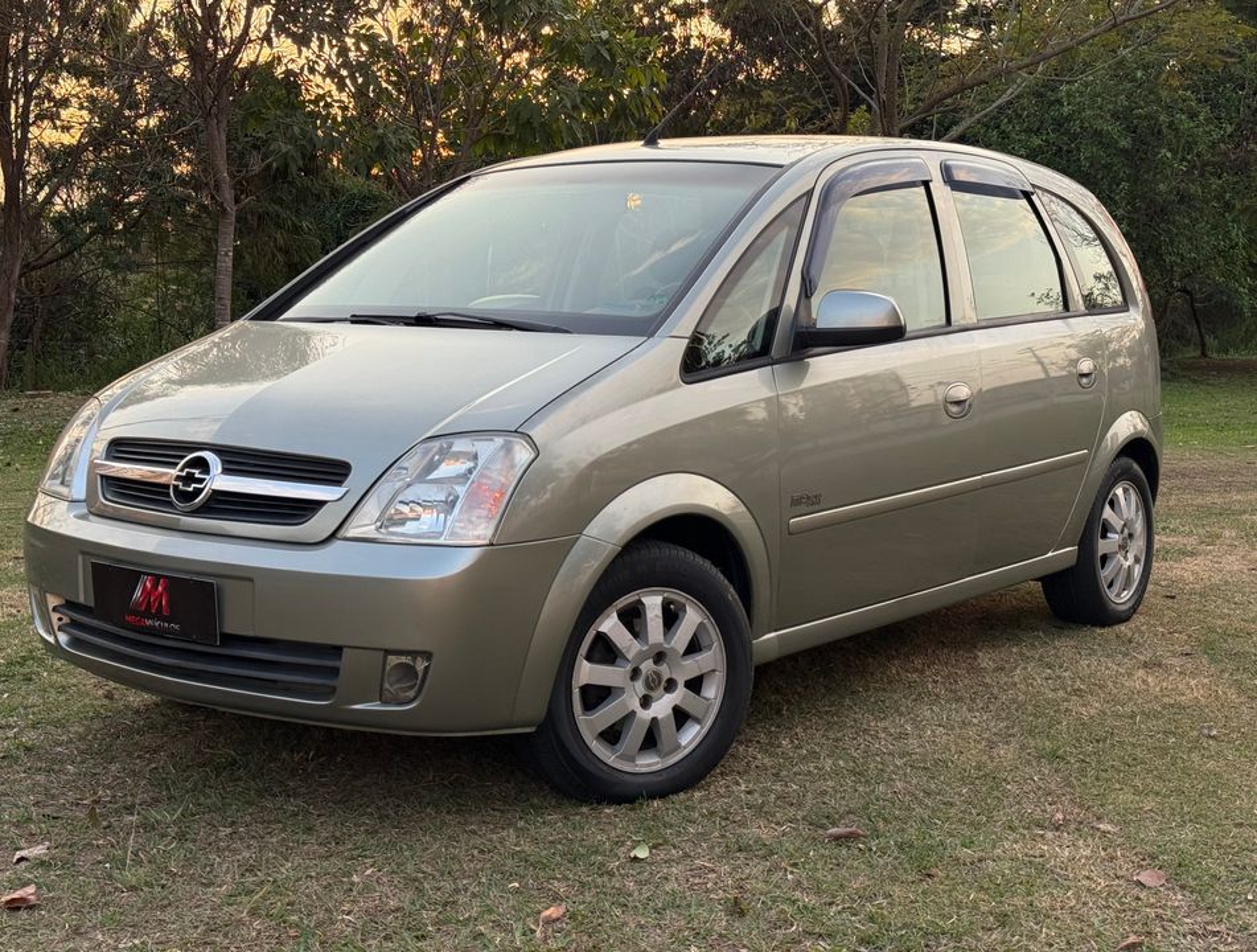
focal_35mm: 48
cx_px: 628
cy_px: 476
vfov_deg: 30.4
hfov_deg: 39.5
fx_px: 1749
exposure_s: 1/496
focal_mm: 6.76
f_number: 1.78
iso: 64
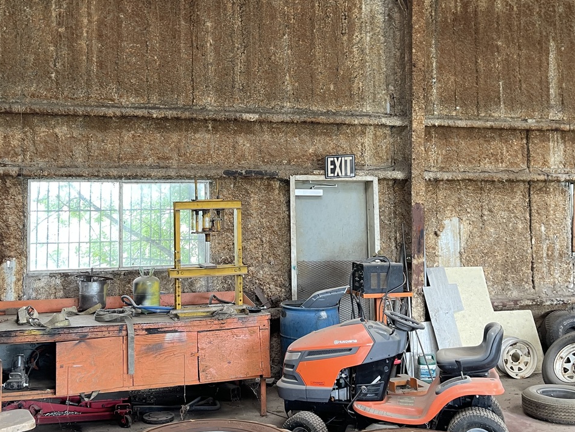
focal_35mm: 38
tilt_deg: +4.5
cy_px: 181
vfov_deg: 37.6
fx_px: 631
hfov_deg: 48.8
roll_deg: +0.8
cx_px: 251
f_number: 1.6
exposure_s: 1/60
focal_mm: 5.1
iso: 160
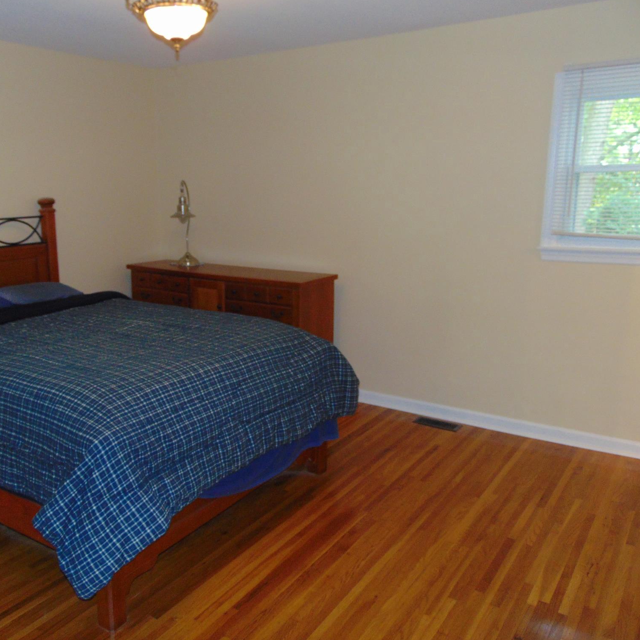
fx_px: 628
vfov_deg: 54.0
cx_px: 235
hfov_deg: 53.4
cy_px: 323
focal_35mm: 30
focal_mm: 4.5
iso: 200
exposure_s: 1/30
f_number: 3
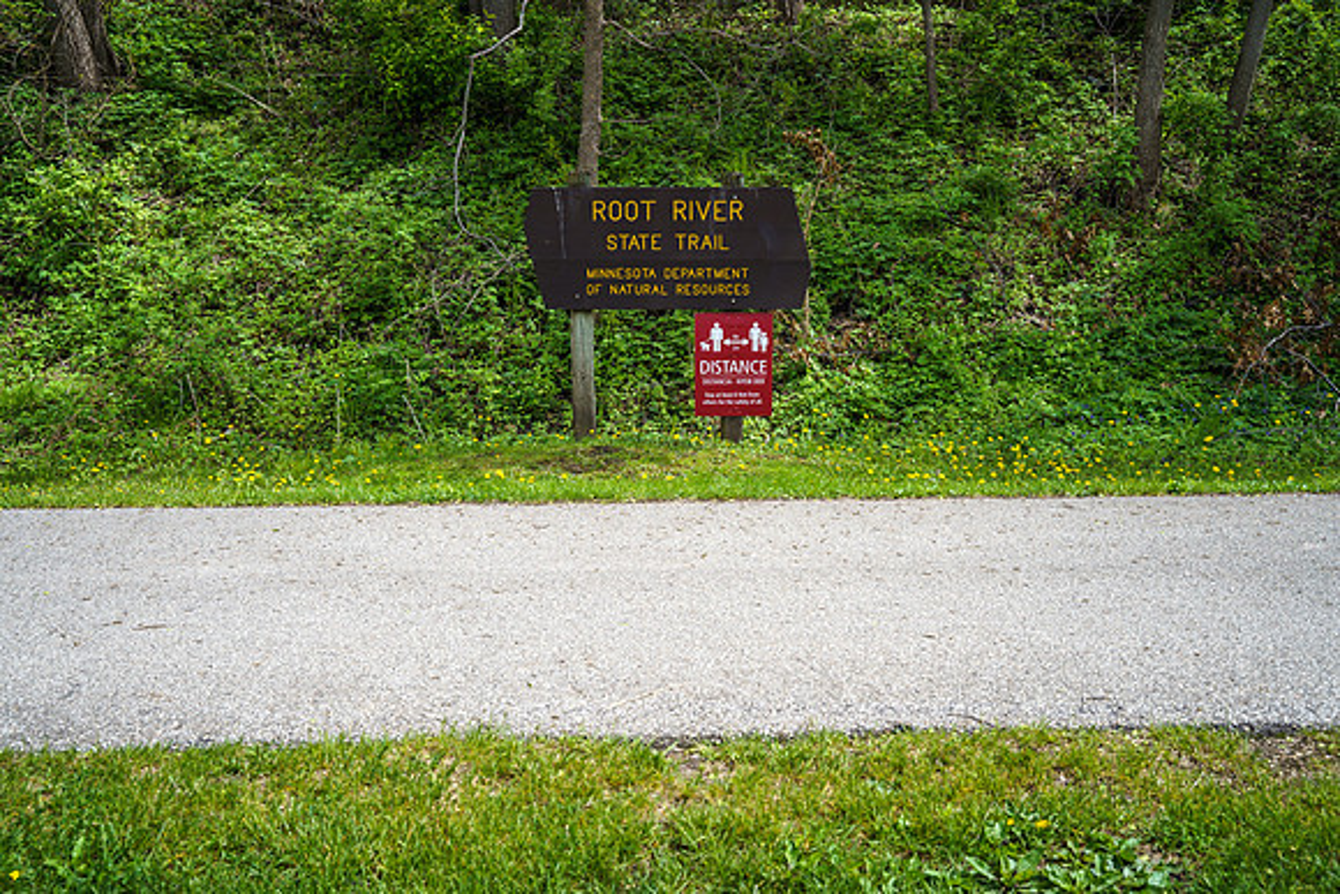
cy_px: 447
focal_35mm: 43
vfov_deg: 31.4
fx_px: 1588
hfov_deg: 45.8
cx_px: 670
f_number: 6.3
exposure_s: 1/1250
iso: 640
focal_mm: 42.5
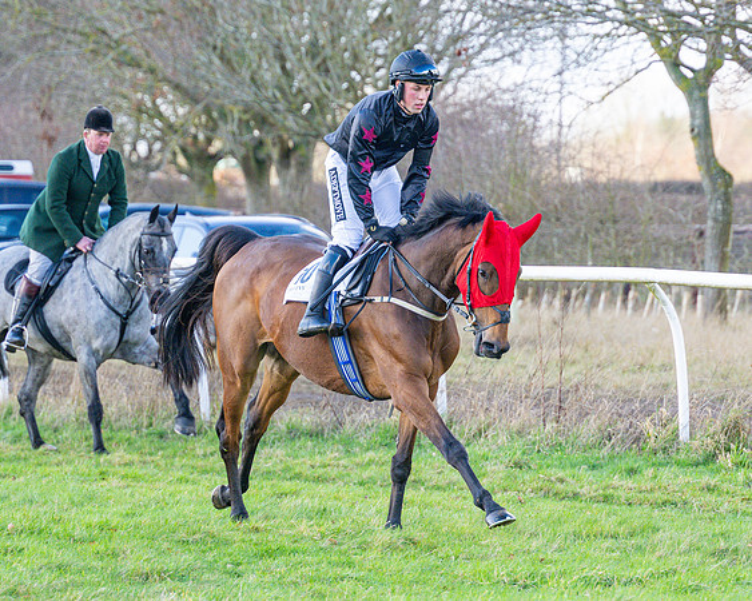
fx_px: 7340
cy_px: 339
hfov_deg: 5.9
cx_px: 483
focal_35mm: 330
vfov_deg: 4.7
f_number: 4
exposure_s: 1/1000
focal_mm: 160
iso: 800
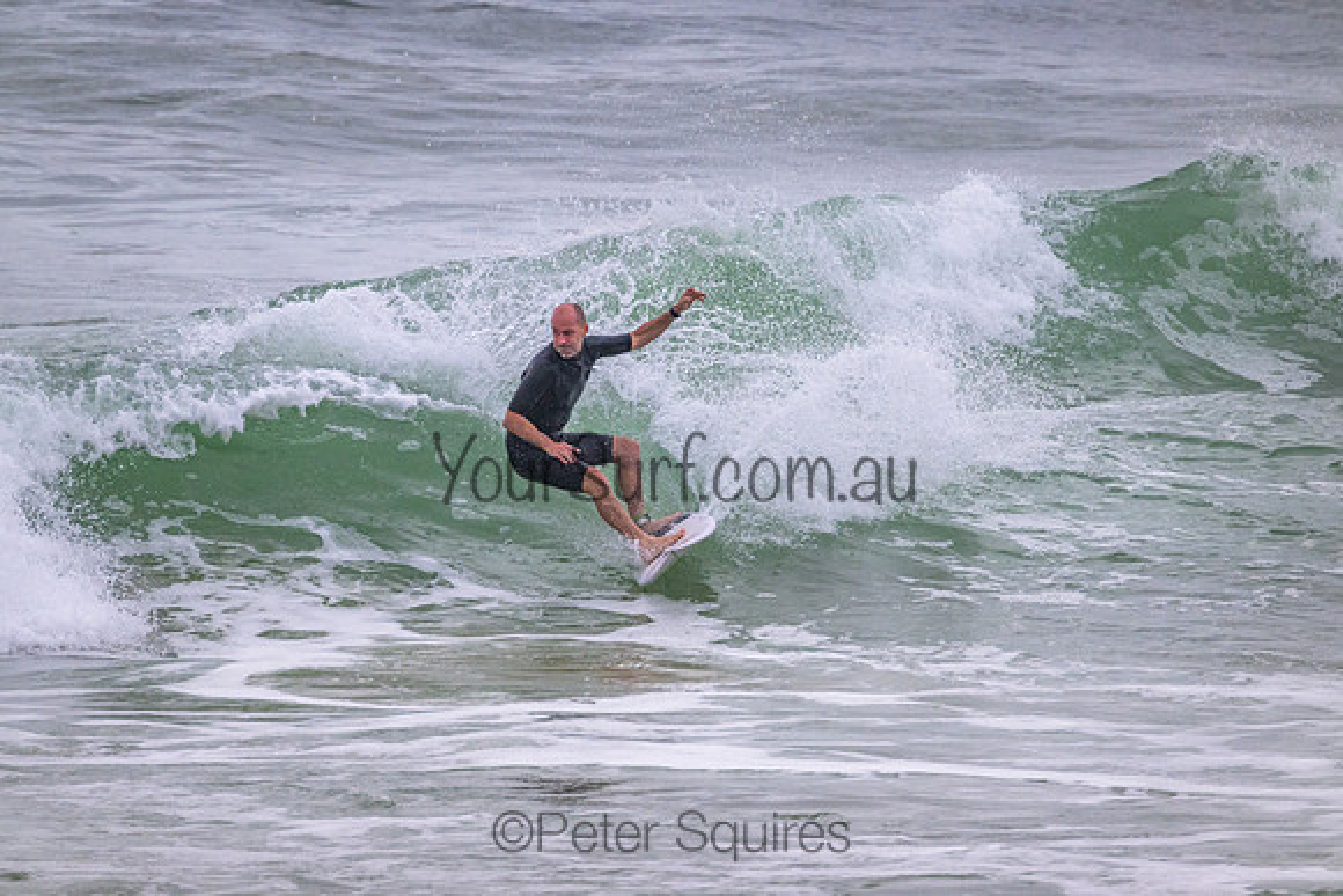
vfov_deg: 1.7
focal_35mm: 800
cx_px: 672
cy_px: 448
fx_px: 29850
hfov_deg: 2.6
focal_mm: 800
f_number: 11
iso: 2800
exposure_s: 1/2000
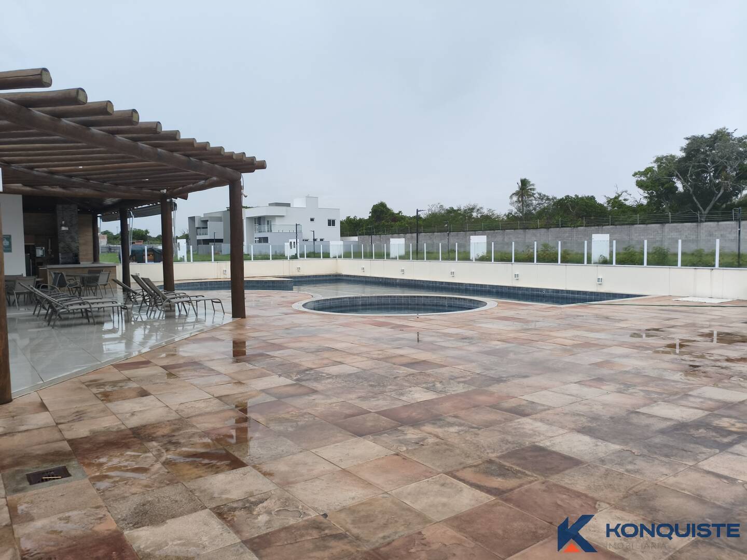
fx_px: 561
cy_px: 280
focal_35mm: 26
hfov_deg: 67.3
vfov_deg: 53.1
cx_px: 374
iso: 320
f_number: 1.5
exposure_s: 1/726
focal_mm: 4.94
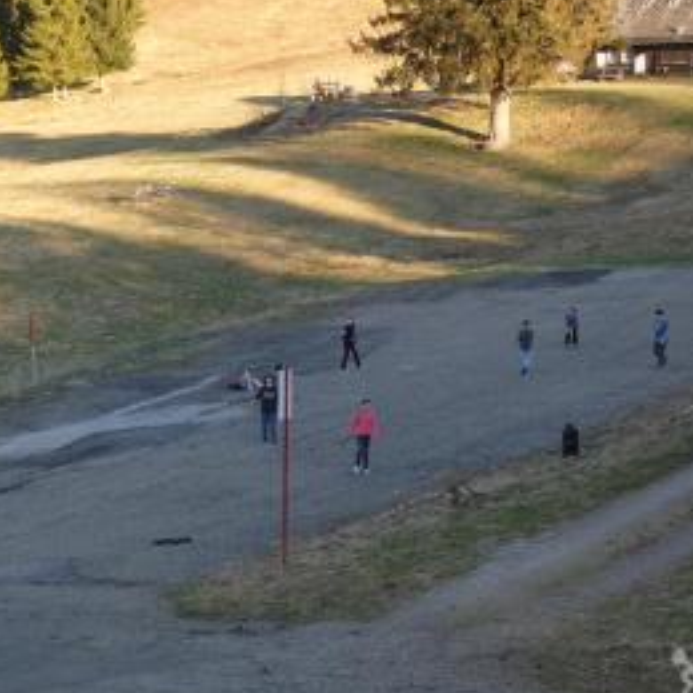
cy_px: 357
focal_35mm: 110
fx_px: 2491
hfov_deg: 15.8
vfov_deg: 15.8
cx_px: 264
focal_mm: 14.5
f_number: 4.5
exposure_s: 1/80
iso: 80
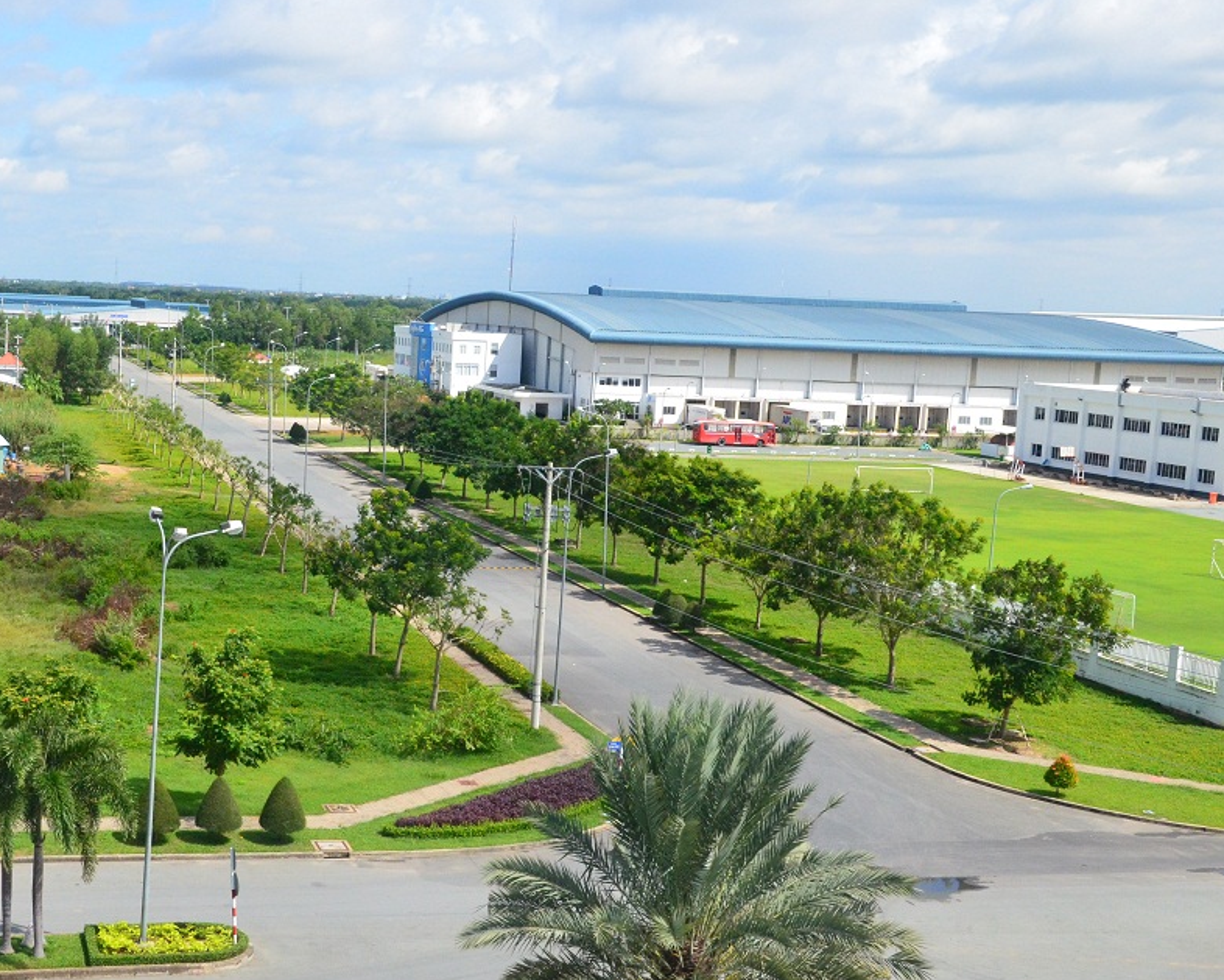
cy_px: 529
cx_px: 355
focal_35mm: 53
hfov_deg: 34.8
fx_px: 1920
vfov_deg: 28.6
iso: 2000
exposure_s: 1/1600
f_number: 14
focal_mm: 26
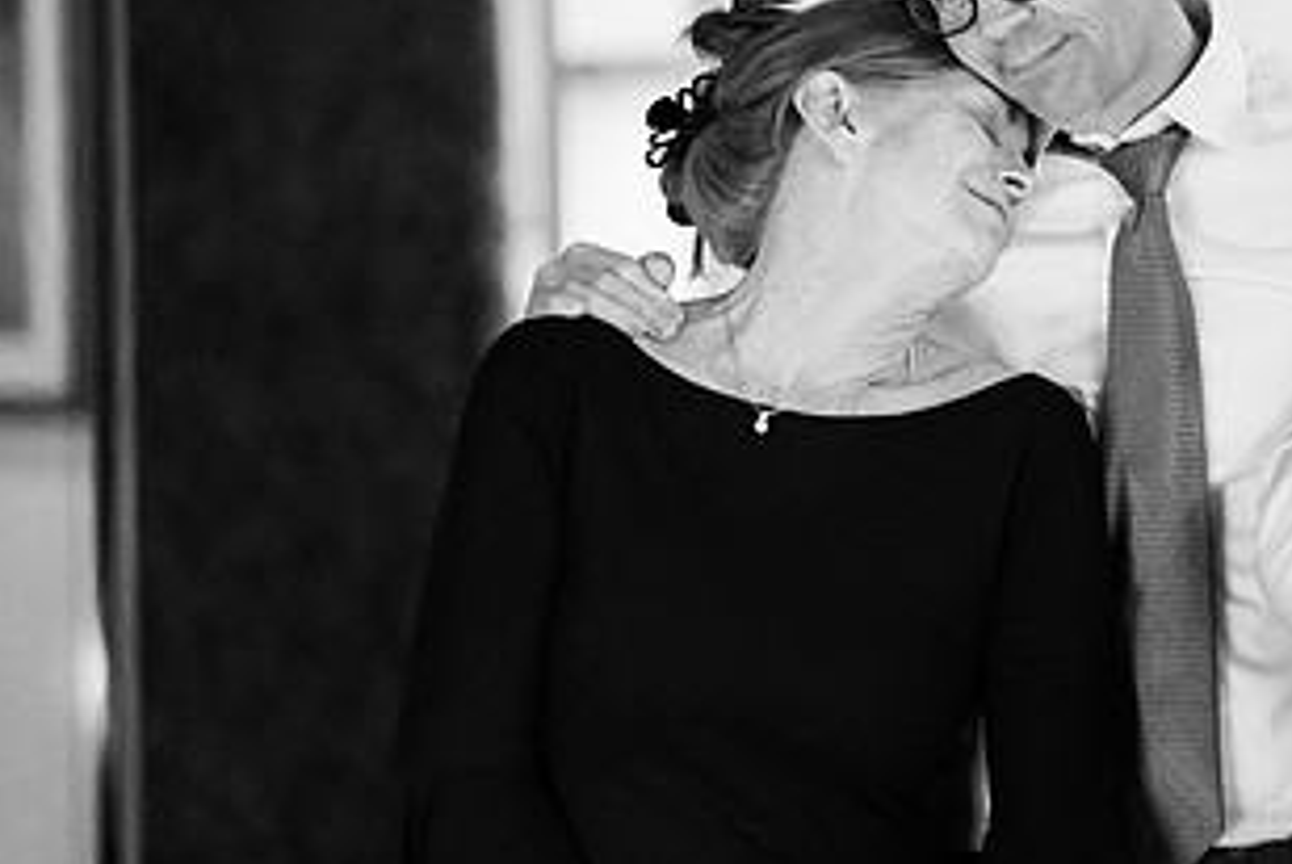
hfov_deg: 10.4
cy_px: 242
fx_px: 7041
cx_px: 1118
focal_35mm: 196
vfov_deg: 7.0
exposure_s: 1/320
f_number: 1.4
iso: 1000
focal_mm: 85
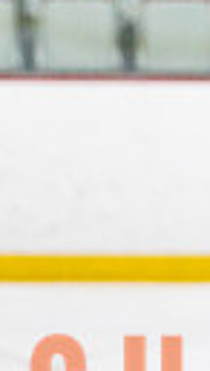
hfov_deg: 2.1
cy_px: 371
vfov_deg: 3.8
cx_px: -299
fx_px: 5656
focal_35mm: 574
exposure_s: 1/1250
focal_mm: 111
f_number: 2.8
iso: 3200
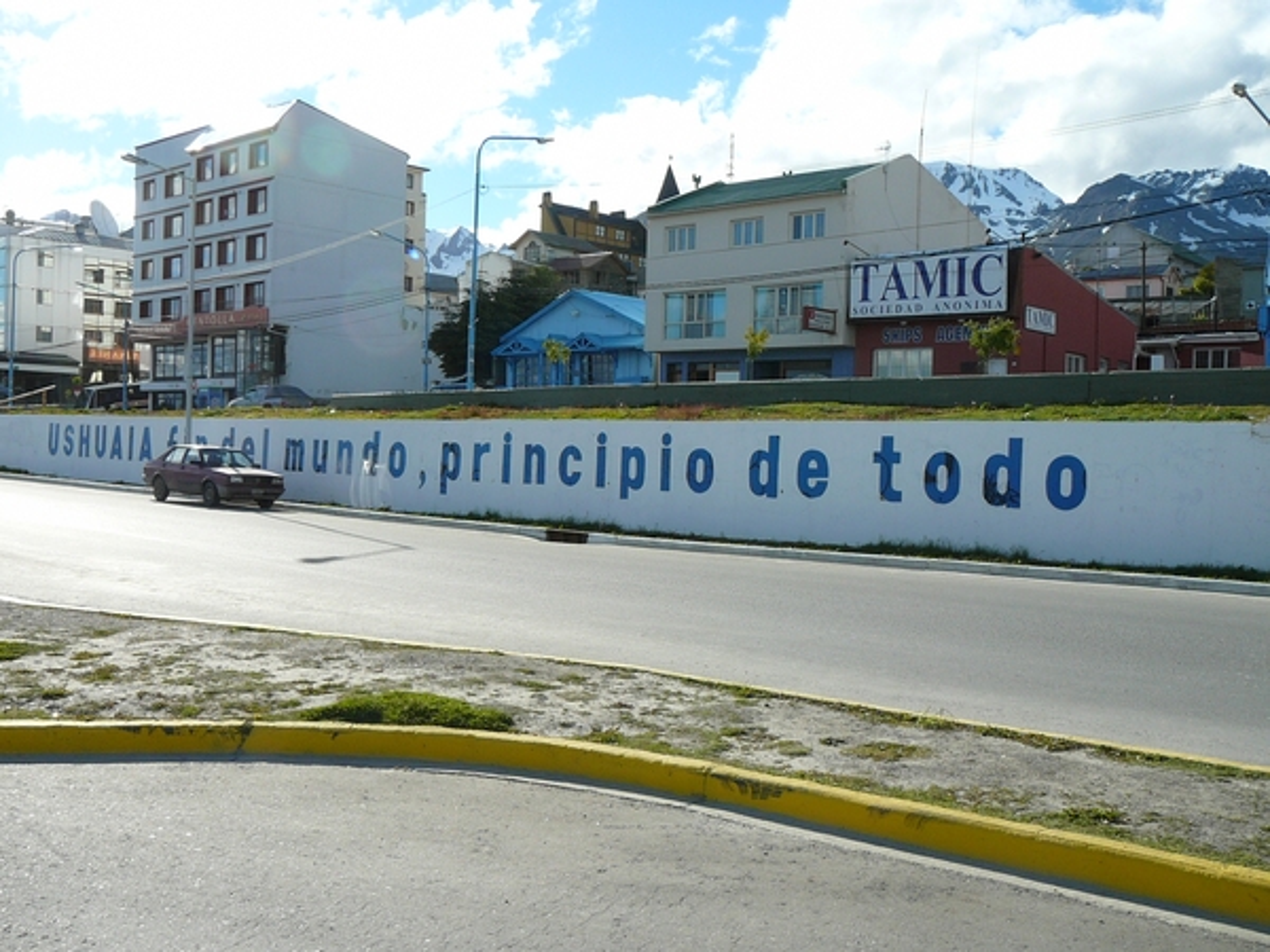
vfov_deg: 40.7
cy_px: 476
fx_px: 1284
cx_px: 635
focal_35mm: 35
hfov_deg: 52.6
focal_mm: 5.2
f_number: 5
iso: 80
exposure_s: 1/500
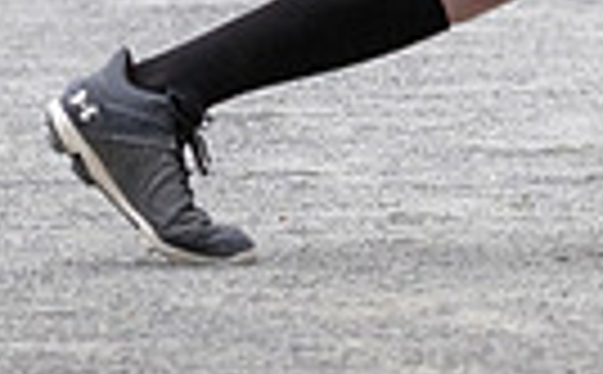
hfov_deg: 1.5
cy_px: -259
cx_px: 612
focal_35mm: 1381
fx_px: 22638
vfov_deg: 0.9
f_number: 2.8
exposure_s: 1/1250
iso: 1250
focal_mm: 150
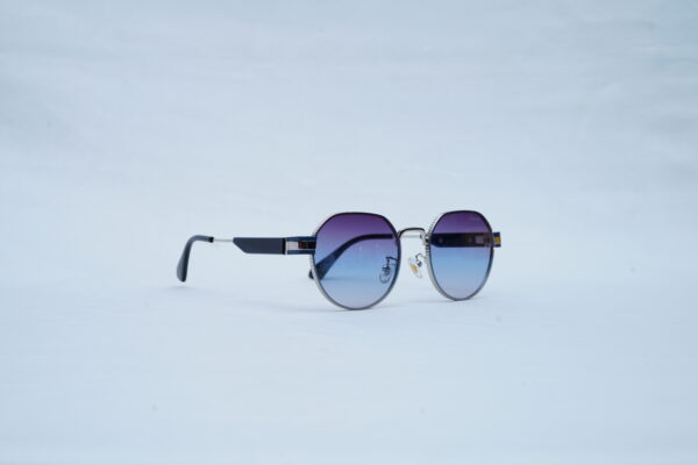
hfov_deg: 39.6
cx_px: 349
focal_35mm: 50
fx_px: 969
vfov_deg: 27.0
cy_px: 232
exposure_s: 1/160
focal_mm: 50
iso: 125
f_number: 9
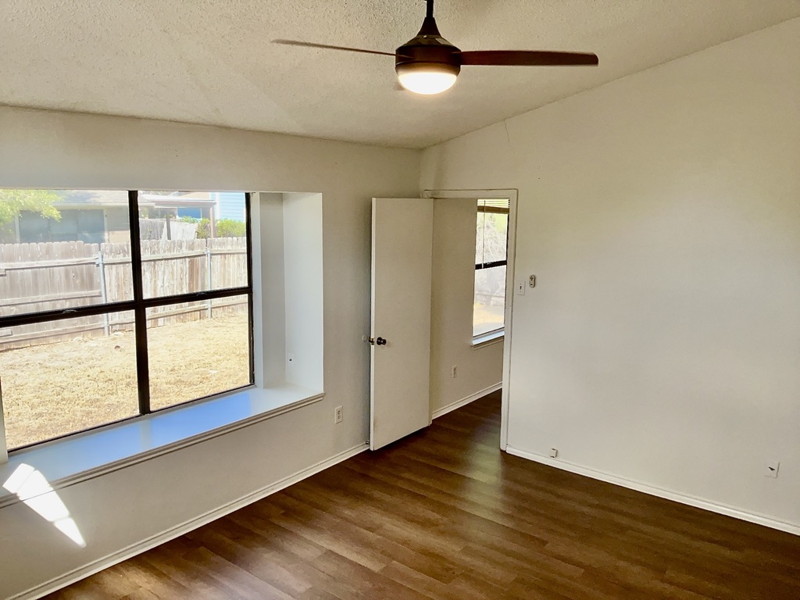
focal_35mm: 27
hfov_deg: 65.3
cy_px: 300
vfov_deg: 51.4
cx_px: 400
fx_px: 624
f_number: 1.8
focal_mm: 3
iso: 50
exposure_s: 1/120
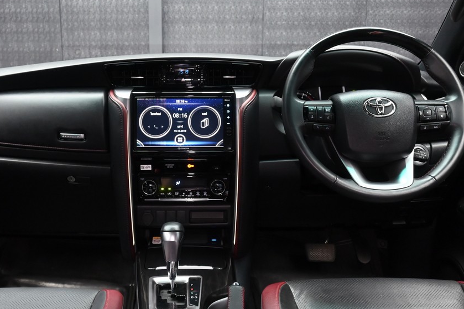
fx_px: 490
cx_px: 193
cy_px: 168
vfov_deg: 35.0
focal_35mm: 38
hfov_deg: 50.5
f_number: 5.6
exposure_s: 1/45
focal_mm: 19.5
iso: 1600
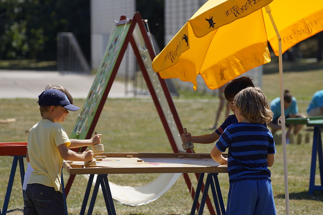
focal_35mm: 240
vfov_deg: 5.7
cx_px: 162
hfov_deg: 8.6
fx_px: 2152
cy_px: 108
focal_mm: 160
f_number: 5.6
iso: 100
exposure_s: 1/400
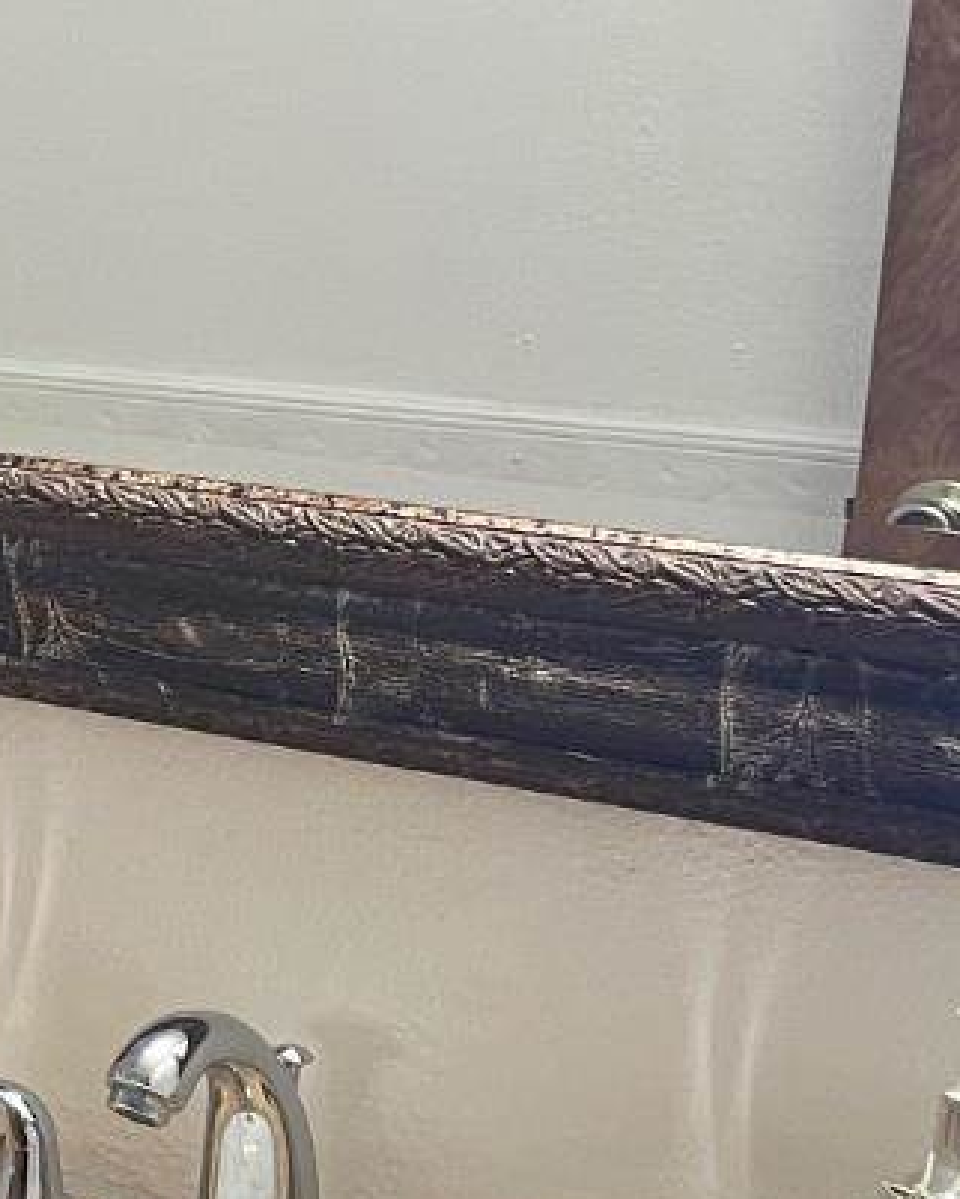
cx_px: -1040
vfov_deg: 21.0
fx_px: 3229
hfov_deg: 13.9
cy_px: 717
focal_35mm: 91
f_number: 1.6
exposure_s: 1/60
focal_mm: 5.1
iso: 100
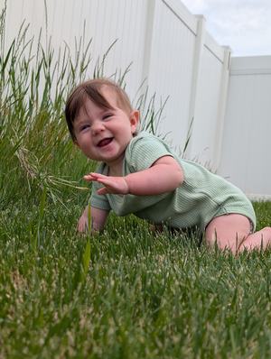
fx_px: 510
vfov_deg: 38.8
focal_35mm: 49
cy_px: 180
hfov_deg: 29.8
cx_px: 136
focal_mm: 6.9
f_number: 1.68
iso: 19
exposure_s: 1/1233
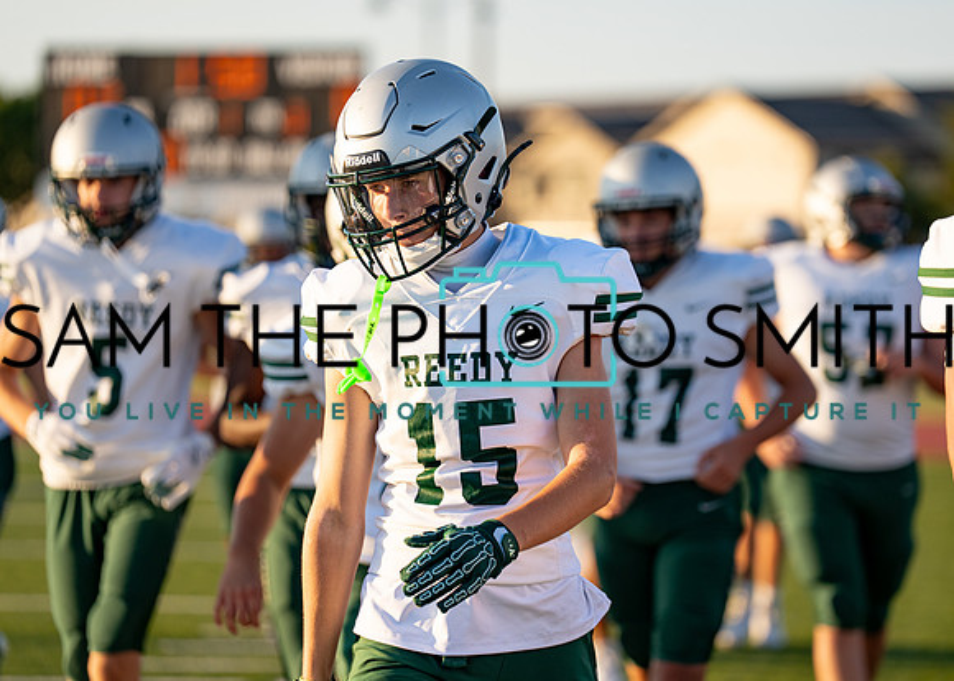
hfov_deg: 11.7
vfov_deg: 8.4
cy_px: 322
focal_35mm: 171
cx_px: 544
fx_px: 4637
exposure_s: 1/2000
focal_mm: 153
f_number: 2.8
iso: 250
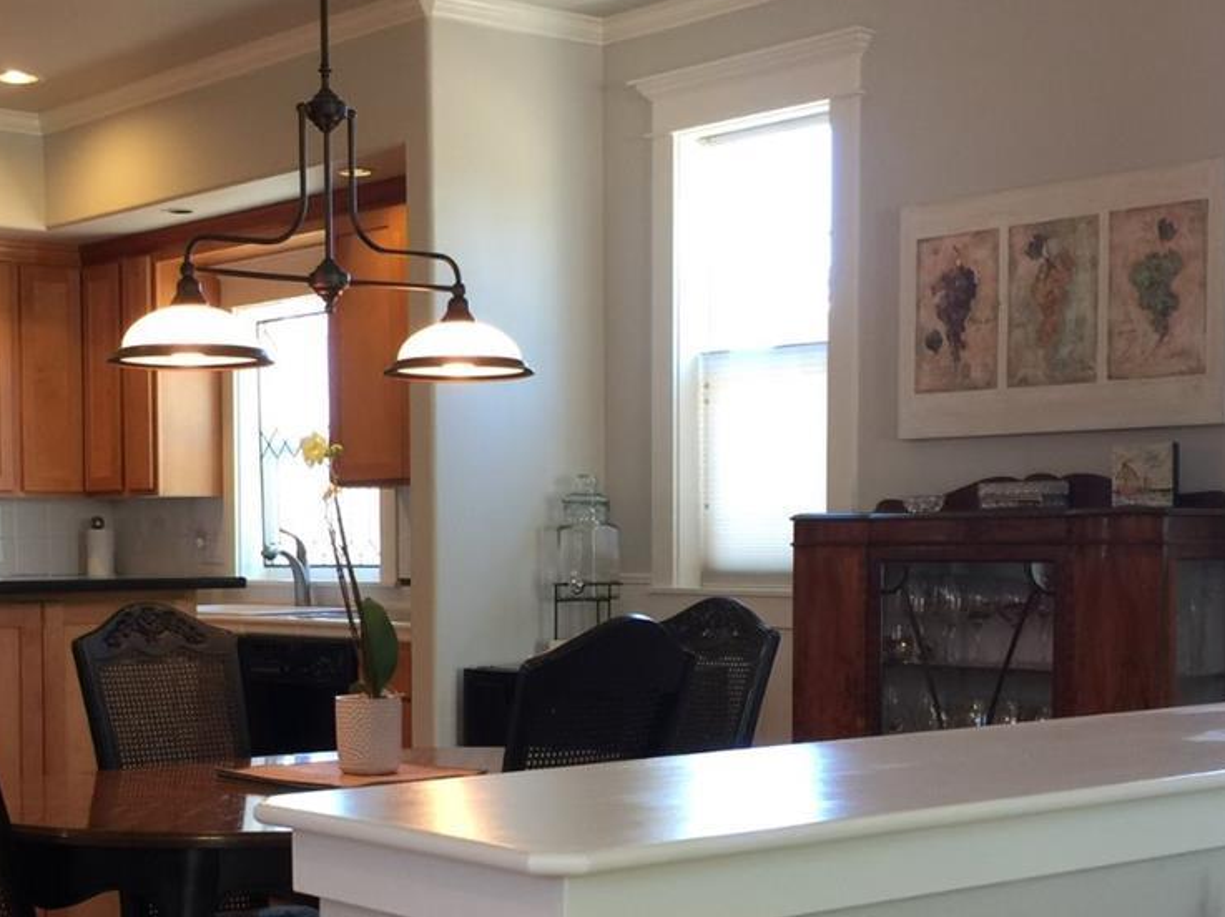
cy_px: 668
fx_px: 2087
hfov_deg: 32.4
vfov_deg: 24.6
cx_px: 381
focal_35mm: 59
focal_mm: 4.15
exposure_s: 1/15
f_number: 2.2
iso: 32
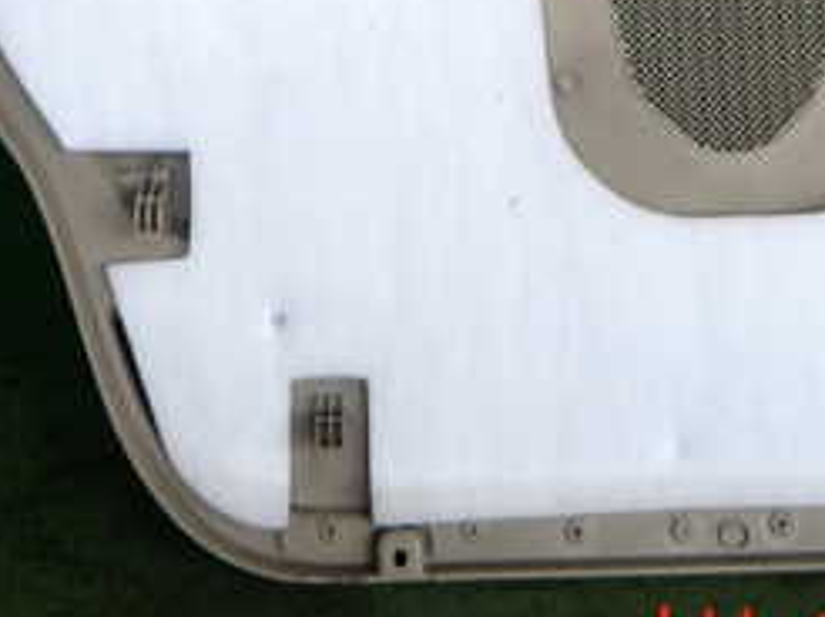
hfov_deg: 31.7
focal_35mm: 61
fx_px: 1452
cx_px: 409
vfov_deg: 22.5
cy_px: -74
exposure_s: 1/200
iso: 100
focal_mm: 4.5
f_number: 2
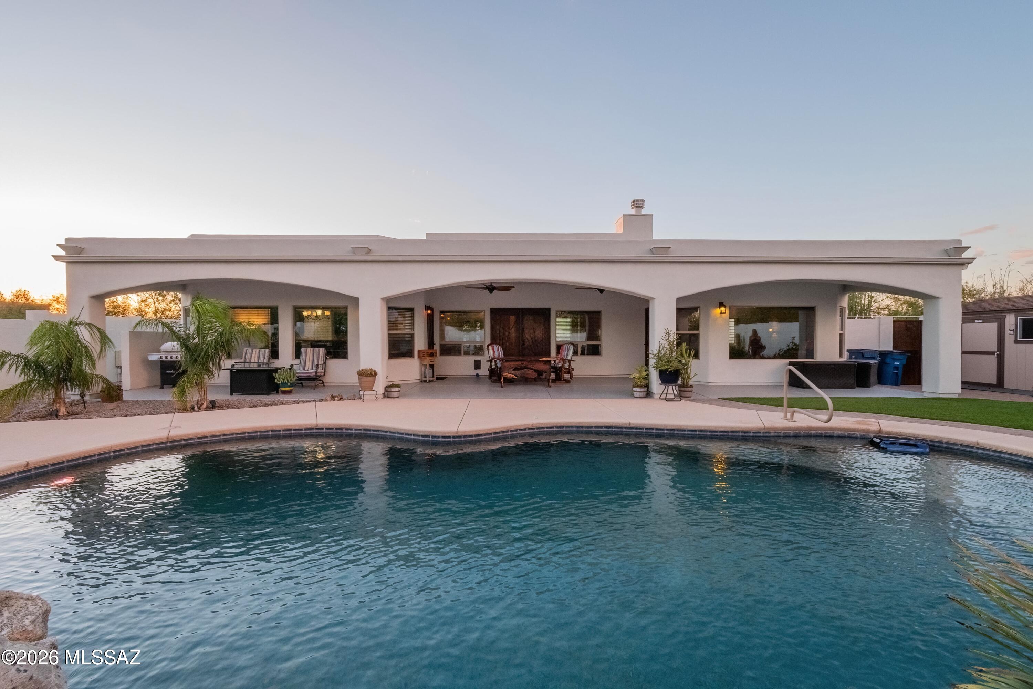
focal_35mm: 15
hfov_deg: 100.4
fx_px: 430
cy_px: 344
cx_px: 516
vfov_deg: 77.3
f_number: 11
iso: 800
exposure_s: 1/50
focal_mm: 10
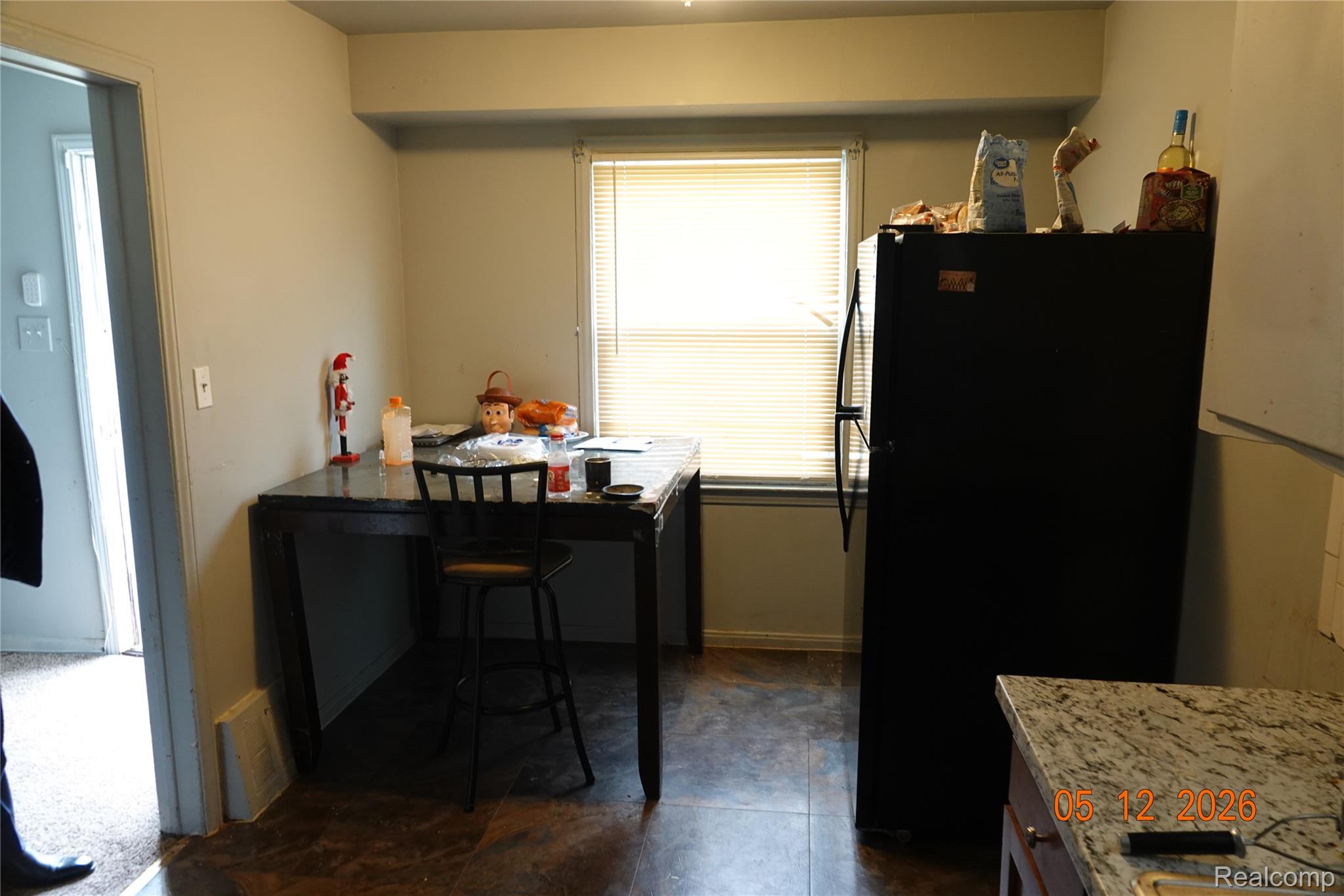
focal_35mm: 25
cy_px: 448
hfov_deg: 71.5
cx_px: 672
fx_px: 933
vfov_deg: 51.3
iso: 400
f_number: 2.5
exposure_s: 1/30
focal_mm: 9.3
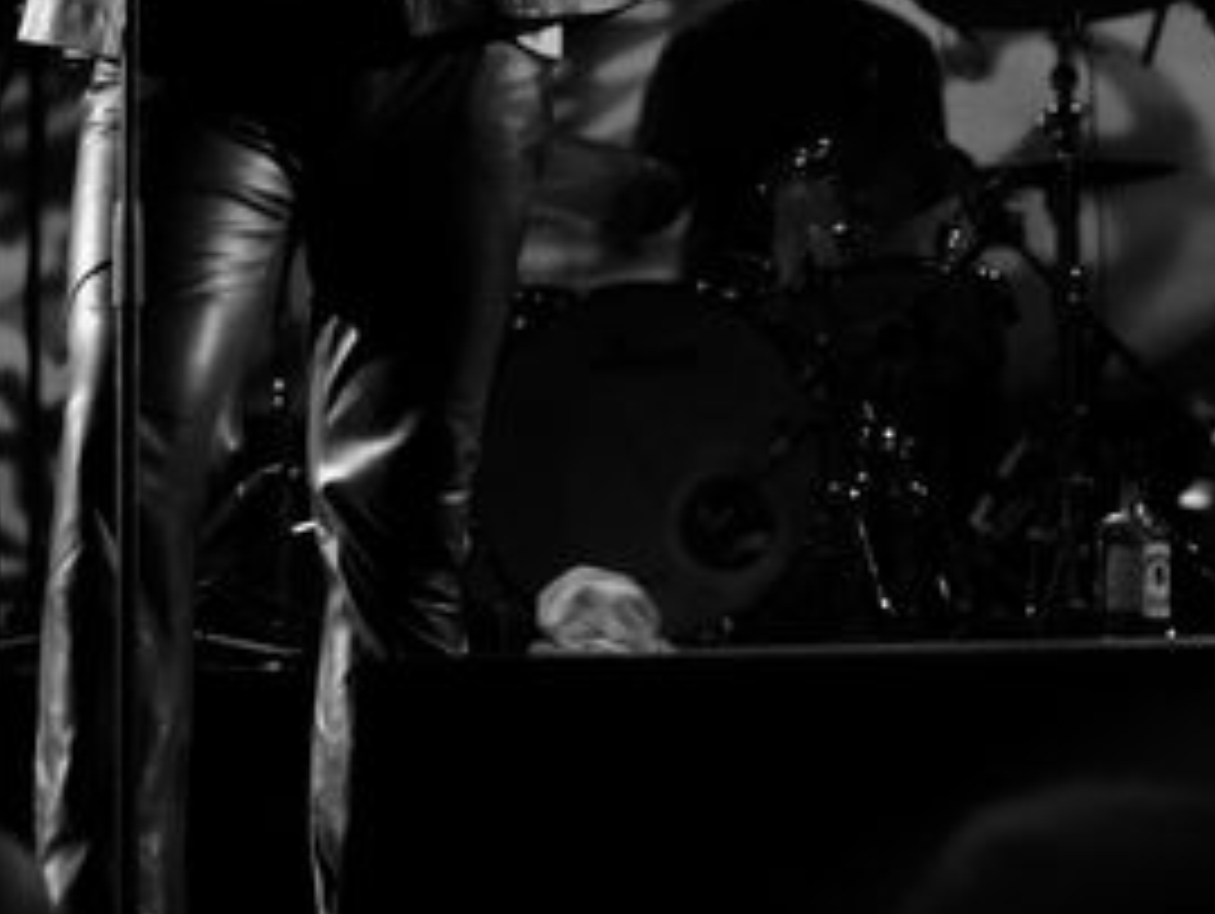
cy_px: -61
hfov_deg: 9.9
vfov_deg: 7.4
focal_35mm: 200
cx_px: 752
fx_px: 7026
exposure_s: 1/30
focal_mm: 45
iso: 3200
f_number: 1.8
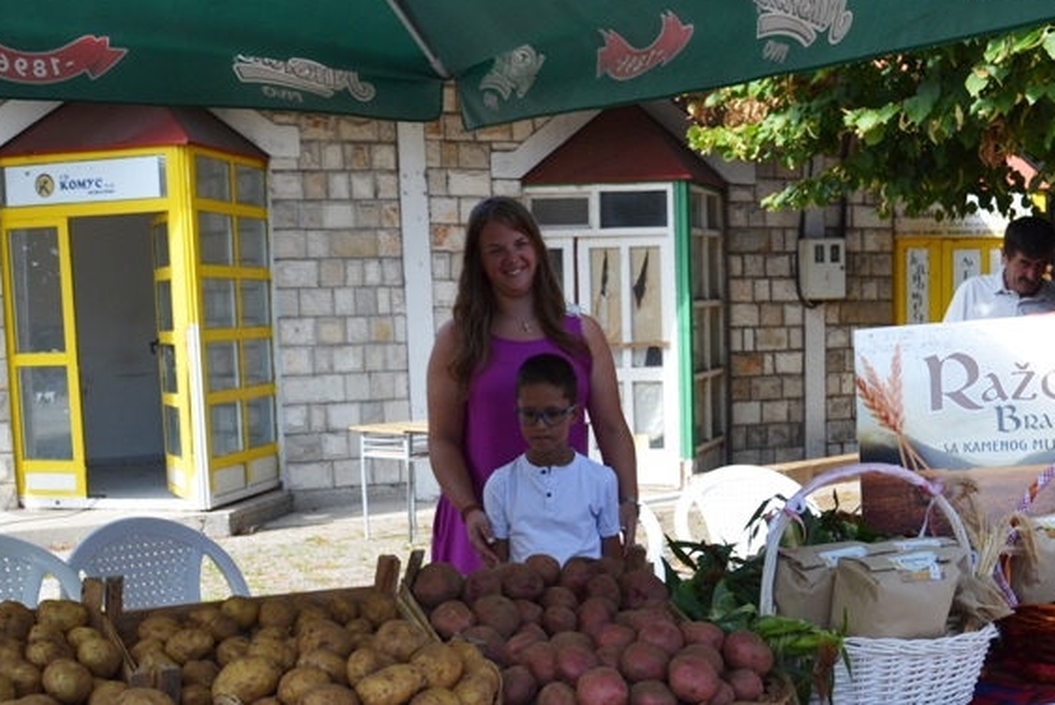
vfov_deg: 22.1
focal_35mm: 60
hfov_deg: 33.1
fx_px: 1759
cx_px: 693
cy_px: 627
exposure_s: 1/200
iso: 100
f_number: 7.1
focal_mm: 22
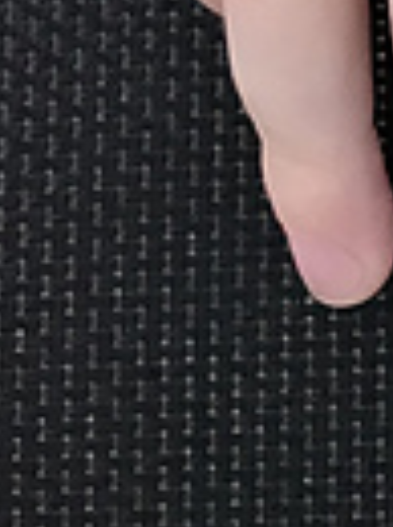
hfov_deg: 9.7
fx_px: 2096
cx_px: 895
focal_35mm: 138
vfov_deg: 11.7
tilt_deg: -77.2
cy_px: -730
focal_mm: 3.99
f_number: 1.8
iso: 25
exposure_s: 1/40
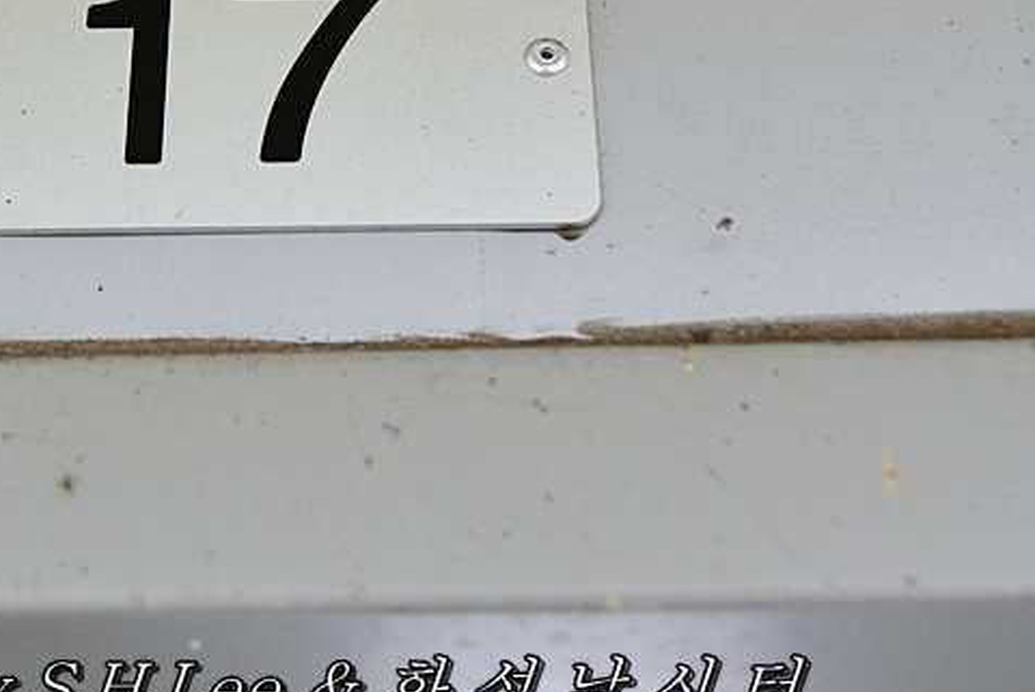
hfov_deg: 24.8
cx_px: 261
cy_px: 80
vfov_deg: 16.7
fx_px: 2331
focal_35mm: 81
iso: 1600
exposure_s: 1/500
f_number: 4
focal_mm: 38
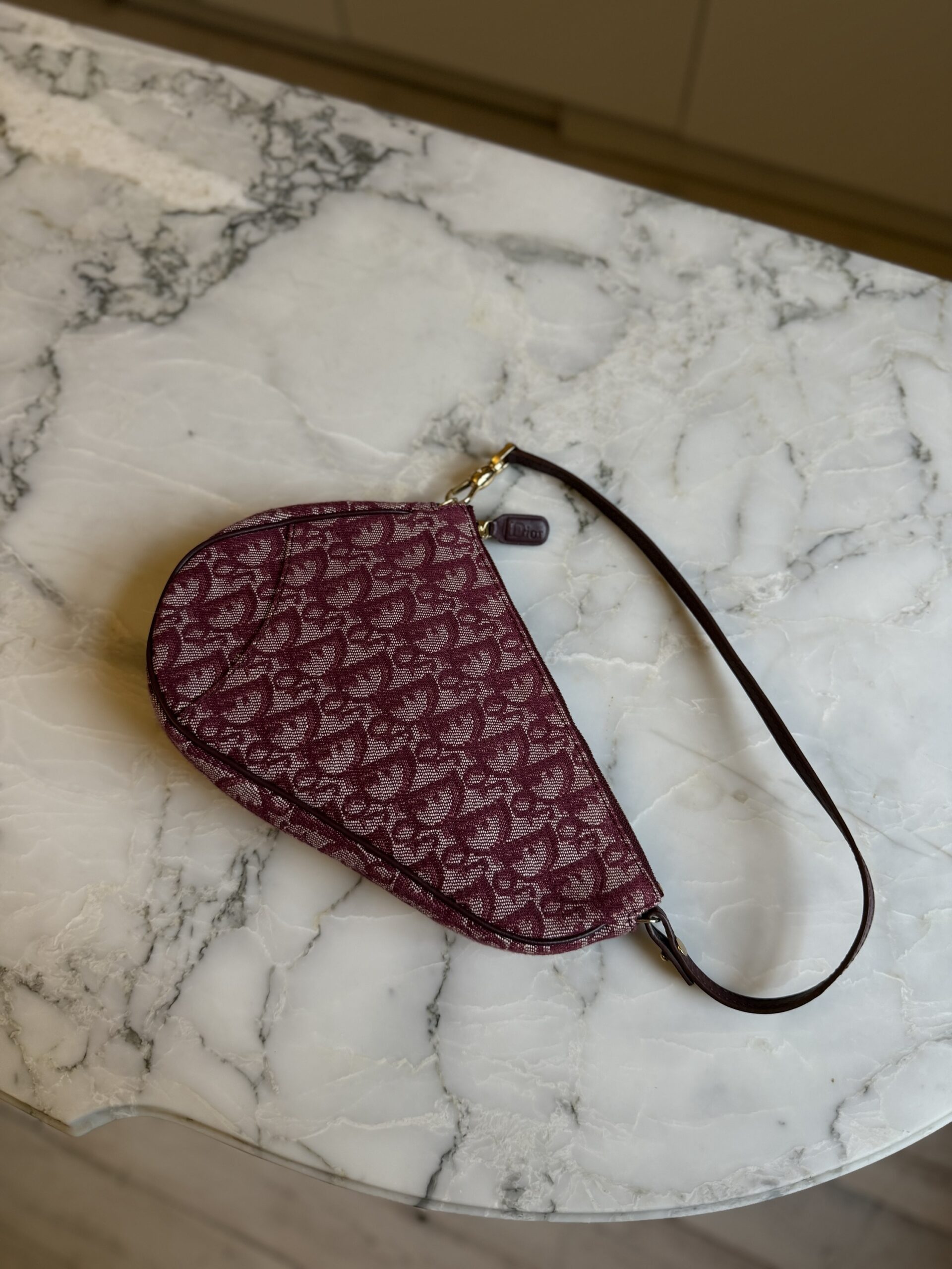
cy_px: 634
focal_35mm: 24
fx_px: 880
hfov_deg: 56.8
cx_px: 476
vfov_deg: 71.6
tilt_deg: -72.3
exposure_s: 1/50
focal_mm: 6.76
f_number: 1.78
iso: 125
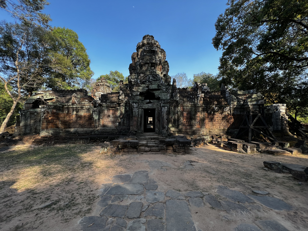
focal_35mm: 13
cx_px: 154
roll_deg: +0.7
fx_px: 116
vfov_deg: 89.9
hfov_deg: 106.2
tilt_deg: +5.1
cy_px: 116
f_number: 1.8
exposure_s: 1/200
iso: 32
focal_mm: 1.57
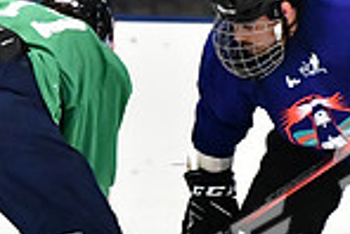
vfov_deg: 1.2
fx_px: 11454
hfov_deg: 1.8
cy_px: 254
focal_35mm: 1177
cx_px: 203
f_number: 2.8
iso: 8000
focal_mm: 200
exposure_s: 1/1600
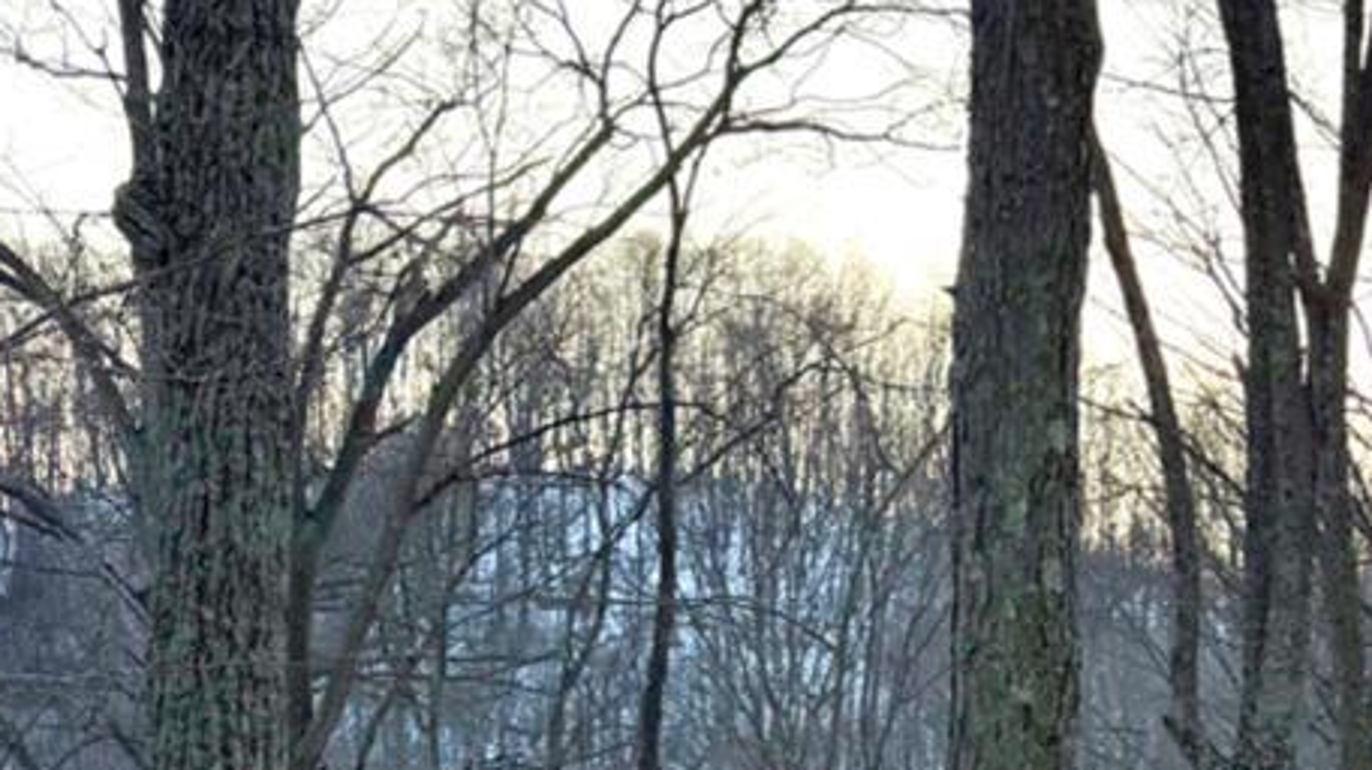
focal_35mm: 86
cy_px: 1144
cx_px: 1560
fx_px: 3127
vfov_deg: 13.3
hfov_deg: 23.1
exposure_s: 1/1122
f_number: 1.78
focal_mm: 6.76
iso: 80
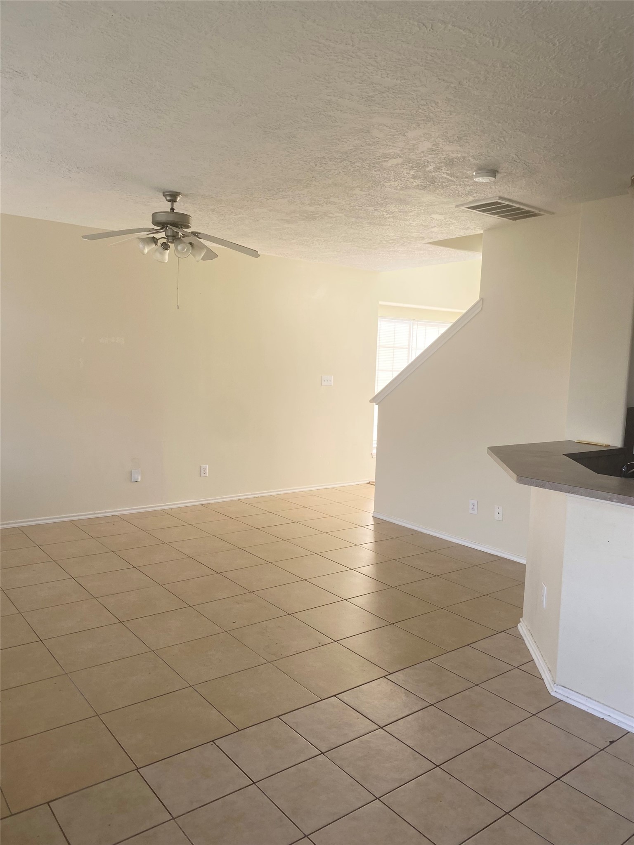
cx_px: 317
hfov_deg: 53.1
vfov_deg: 67.3
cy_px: 422
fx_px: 635
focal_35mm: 26
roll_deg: -2.0
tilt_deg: -4.8
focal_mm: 4.25
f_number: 1.8
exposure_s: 1/122
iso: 64
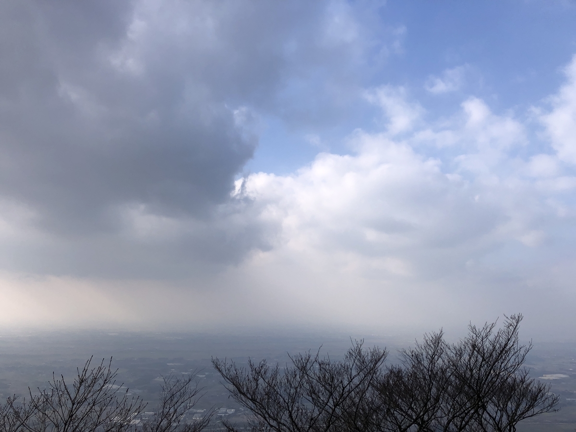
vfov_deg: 49.7
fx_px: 466
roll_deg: -1.2
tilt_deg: +11.7
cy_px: 216
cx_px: 288
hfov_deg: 63.4
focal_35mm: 28
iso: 20
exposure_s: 1/2288
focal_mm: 3.99
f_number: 1.8
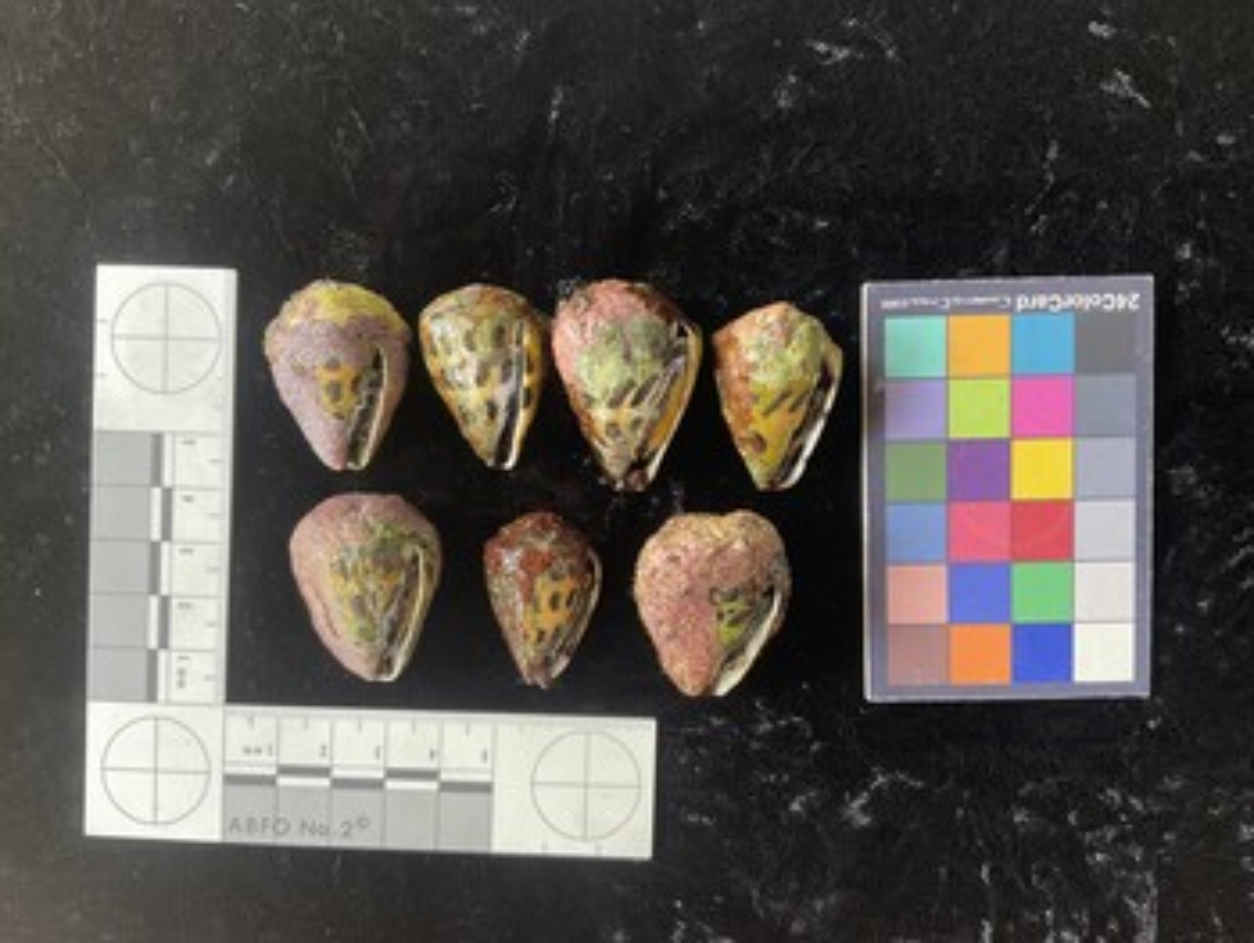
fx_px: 1051
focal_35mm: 29
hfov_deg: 61.6
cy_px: 472
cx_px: 627
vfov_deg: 48.3
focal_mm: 3
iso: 40
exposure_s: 1/60
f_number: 1.8
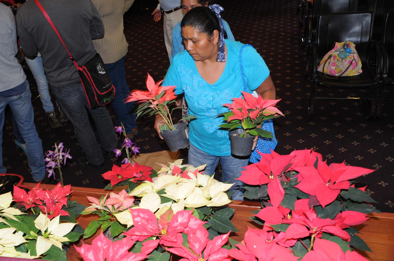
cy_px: 130
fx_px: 394
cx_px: 197
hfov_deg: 53.2
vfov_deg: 36.8
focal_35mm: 36
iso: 640
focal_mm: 24
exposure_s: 1/60
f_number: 4.5
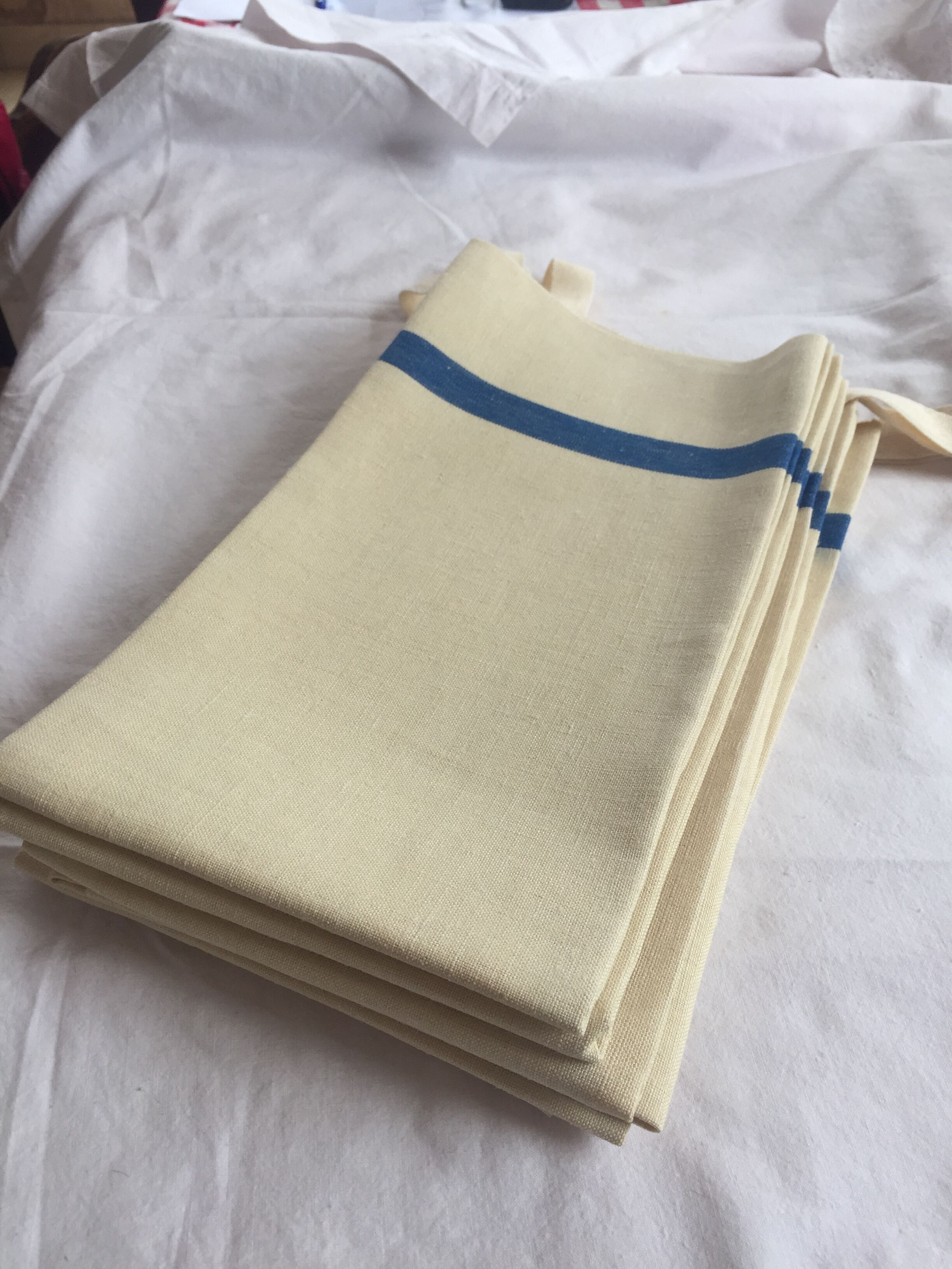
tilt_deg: -43.9
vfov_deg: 61.7
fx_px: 1063
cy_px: 634
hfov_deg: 48.2
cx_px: 476
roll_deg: -0.3
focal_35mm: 29
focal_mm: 4.15
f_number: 2.2
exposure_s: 1/50
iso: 40
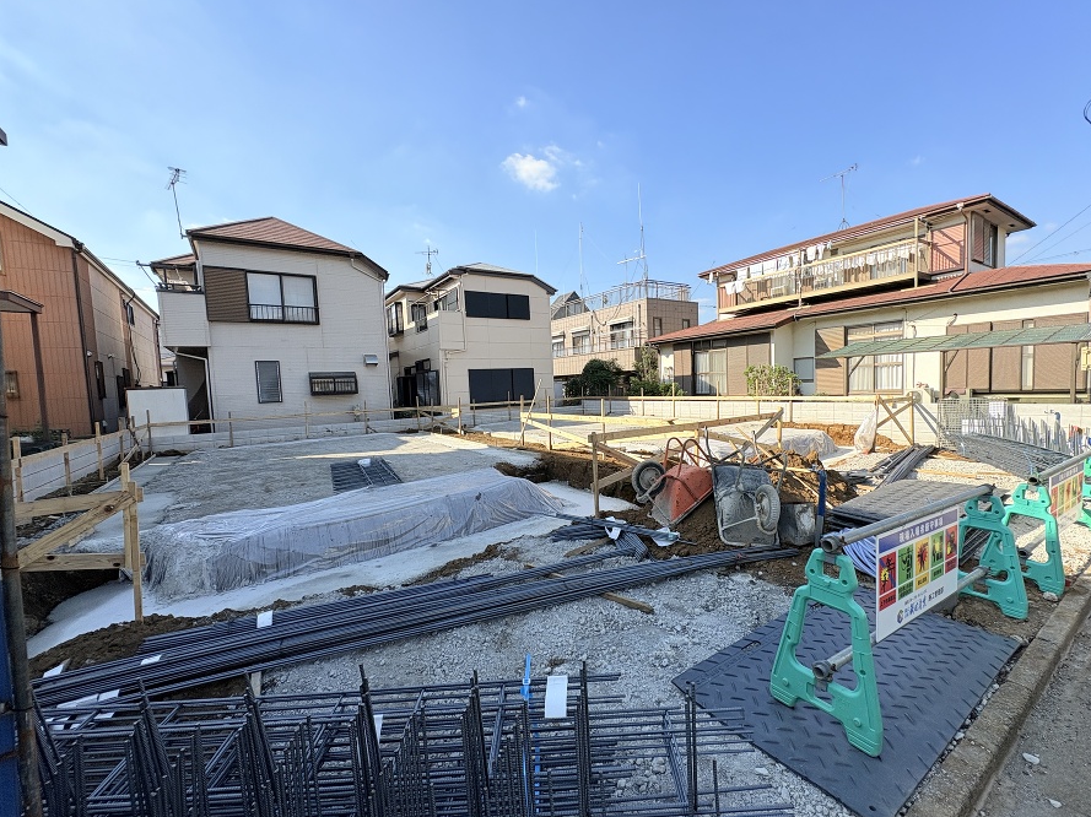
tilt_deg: -2.5
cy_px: 415
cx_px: 574
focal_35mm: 15
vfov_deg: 81.7
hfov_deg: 98.1
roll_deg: +3.1
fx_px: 473
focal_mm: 2.22
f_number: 2.2
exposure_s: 1/1126
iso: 40
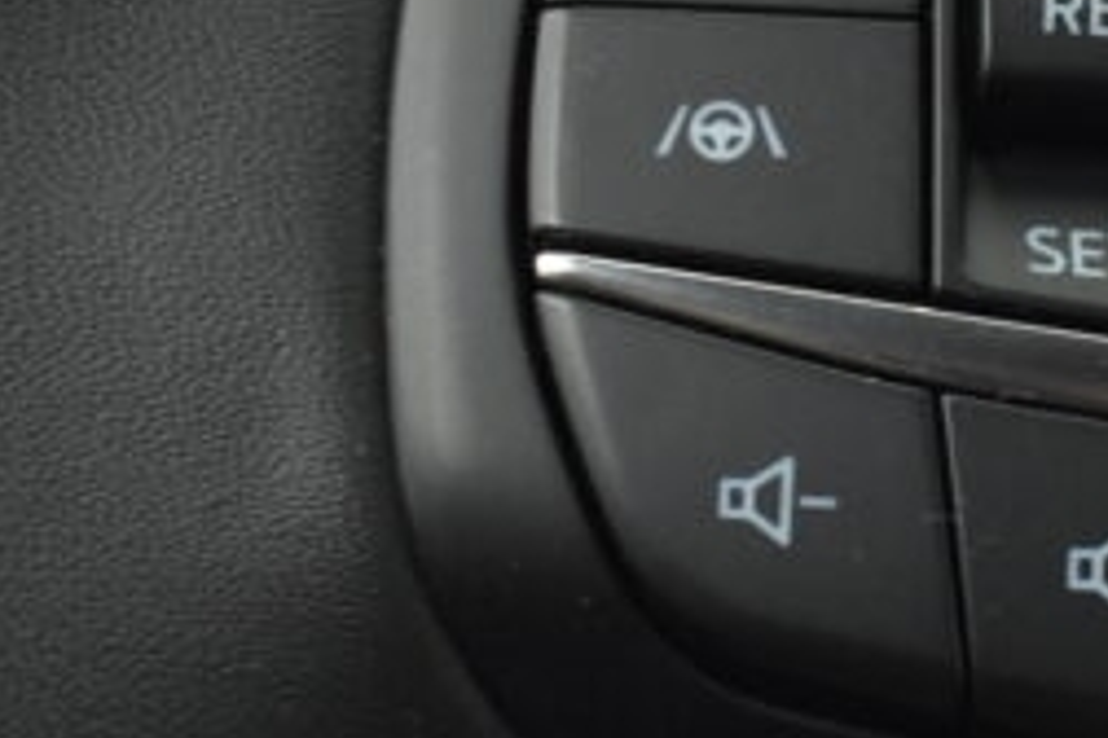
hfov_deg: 15.0
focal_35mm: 134
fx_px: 4124
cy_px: 378
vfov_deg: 10.2
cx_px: 1117
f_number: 3.8
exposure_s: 1/80
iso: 1600
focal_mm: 22
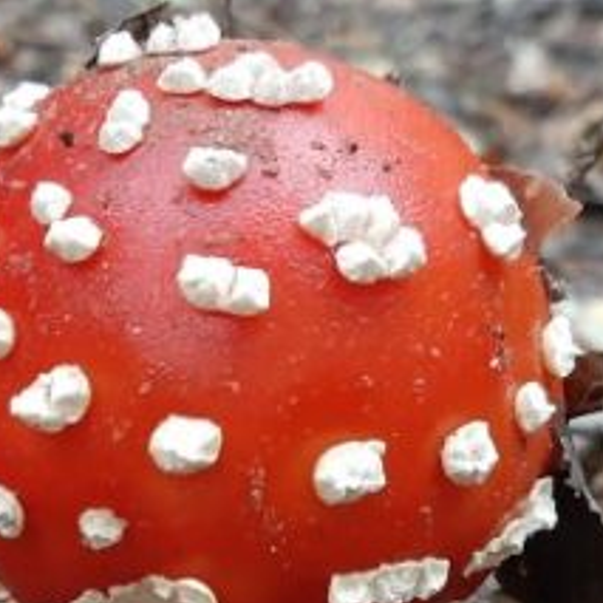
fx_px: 1636
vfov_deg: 20.1
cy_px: 631
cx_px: 277
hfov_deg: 20.9
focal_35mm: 83
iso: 400
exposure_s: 1/25
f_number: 1.7
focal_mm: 3.93
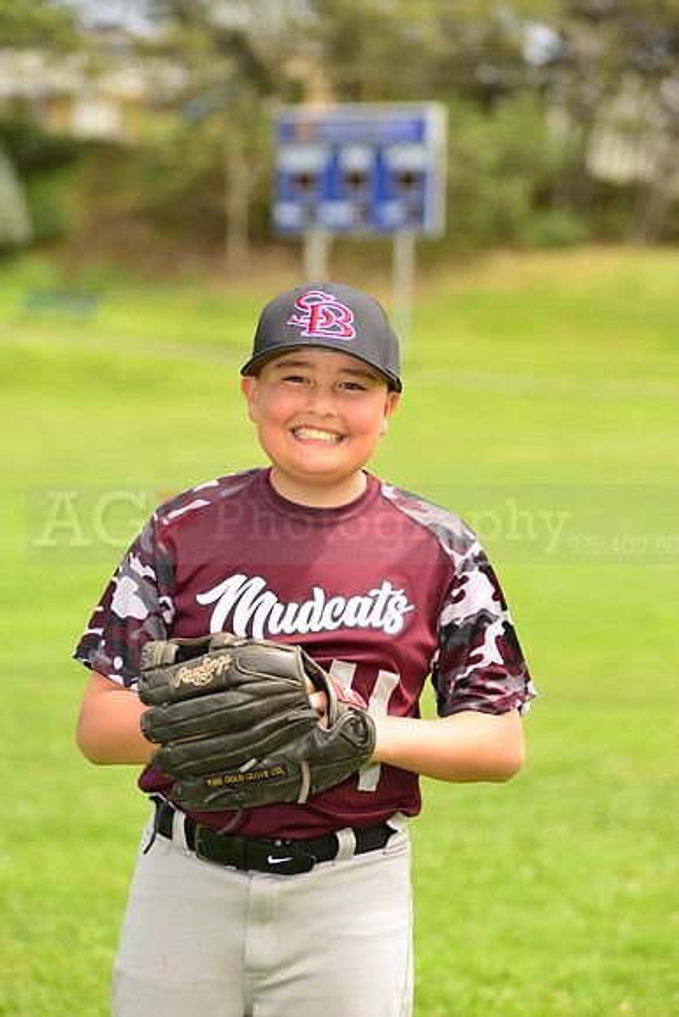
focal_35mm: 125
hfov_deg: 11.0
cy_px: 508
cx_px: 340
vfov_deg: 16.4
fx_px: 3534
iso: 100
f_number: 5
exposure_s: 1/250
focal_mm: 125
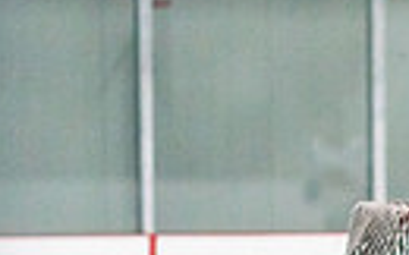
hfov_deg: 4.7
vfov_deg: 3.0
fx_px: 4833
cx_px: 1094
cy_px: 435
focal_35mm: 434
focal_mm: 77
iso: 3200
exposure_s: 1/1250
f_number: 2.8
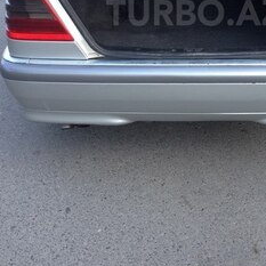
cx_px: 194
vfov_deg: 26.5
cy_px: 13
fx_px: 539
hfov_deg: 27.4
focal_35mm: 62
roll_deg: +0.7
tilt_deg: -16.8
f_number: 2.4
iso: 50
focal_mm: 4.12
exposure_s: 1/164
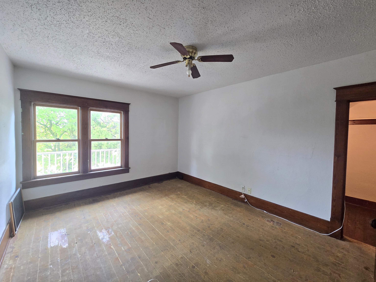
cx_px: 188
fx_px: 141
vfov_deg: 89.9
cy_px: 141
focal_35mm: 13
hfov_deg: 106.2
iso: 200
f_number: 2.2
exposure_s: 1/60.2
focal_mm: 2.2
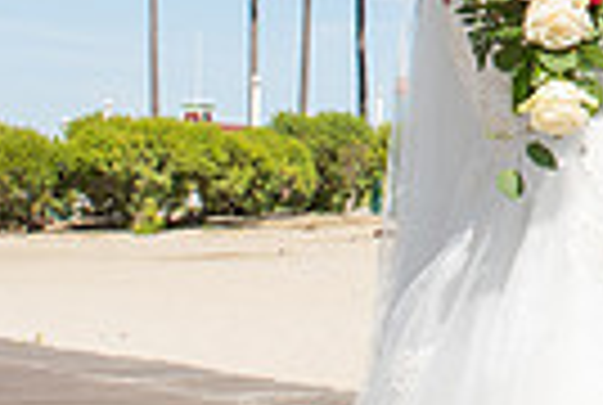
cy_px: -129
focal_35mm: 137
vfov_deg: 9.9
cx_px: 864
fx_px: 2300
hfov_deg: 14.1
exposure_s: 1/250
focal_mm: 24
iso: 200
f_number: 14
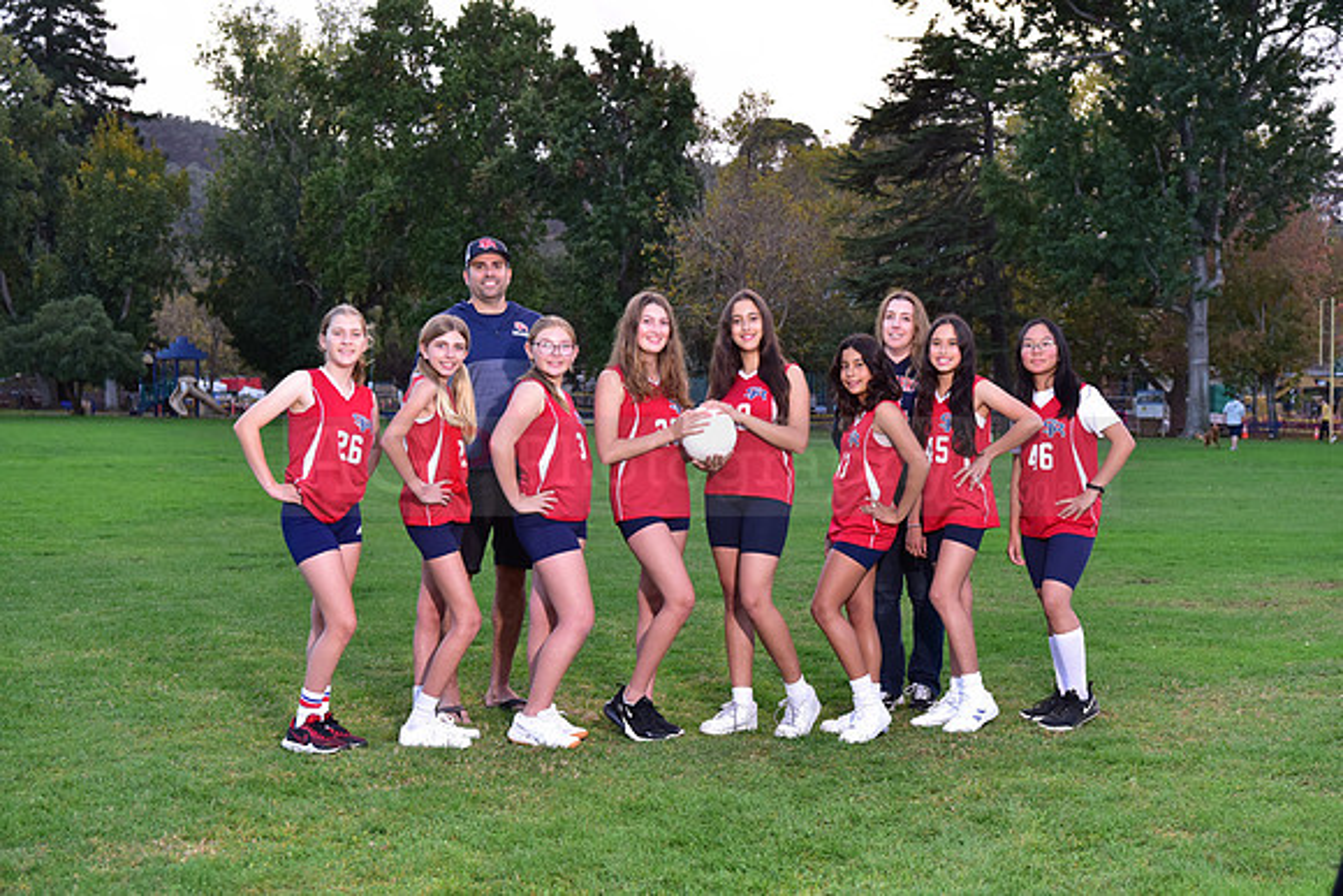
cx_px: 672
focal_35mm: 55
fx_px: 2052
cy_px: 448
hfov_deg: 36.2
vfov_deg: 24.6
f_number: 5.6
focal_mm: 55
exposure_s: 1/200
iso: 800
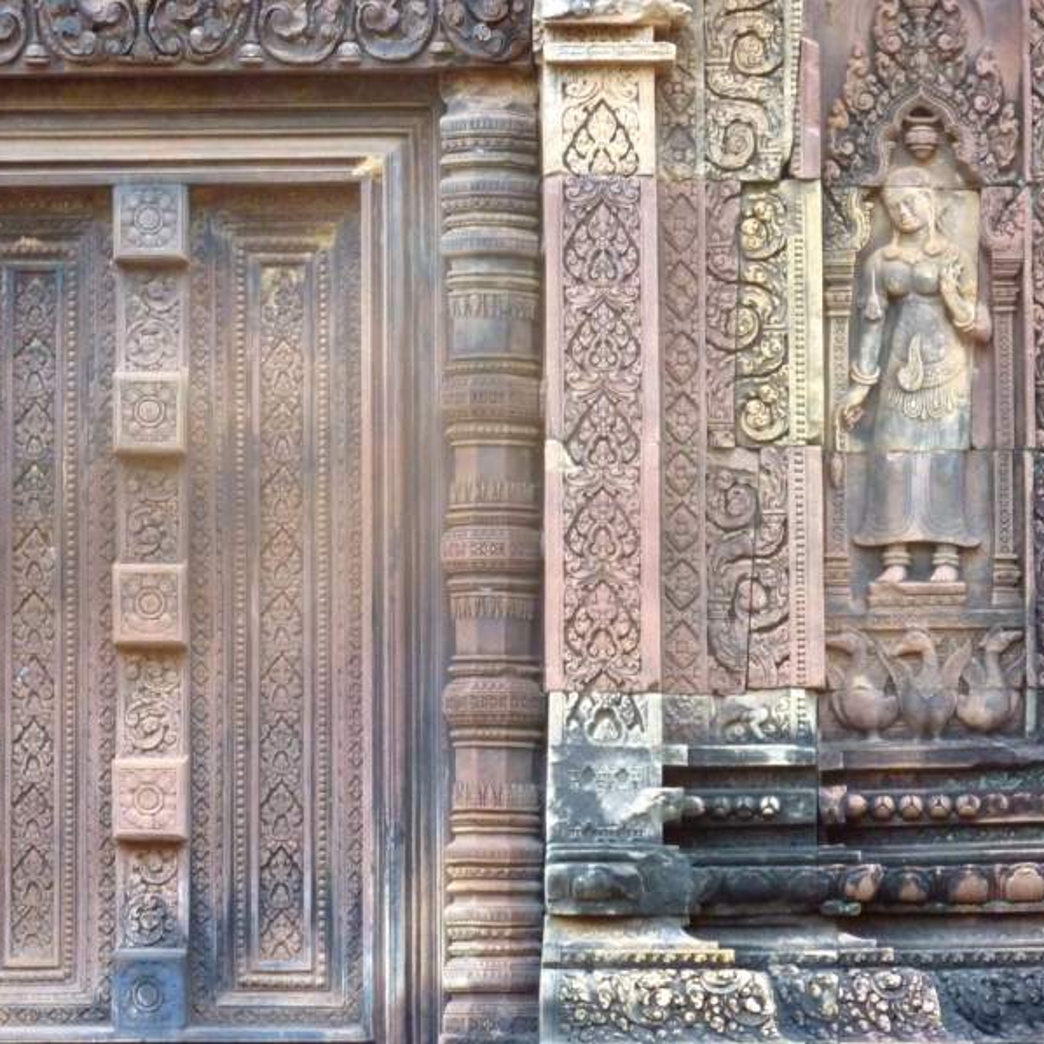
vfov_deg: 8.7
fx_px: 6824
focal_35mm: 200
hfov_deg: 8.7
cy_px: 522
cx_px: 400
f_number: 4.5
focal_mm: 27.8
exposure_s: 1/40
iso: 400
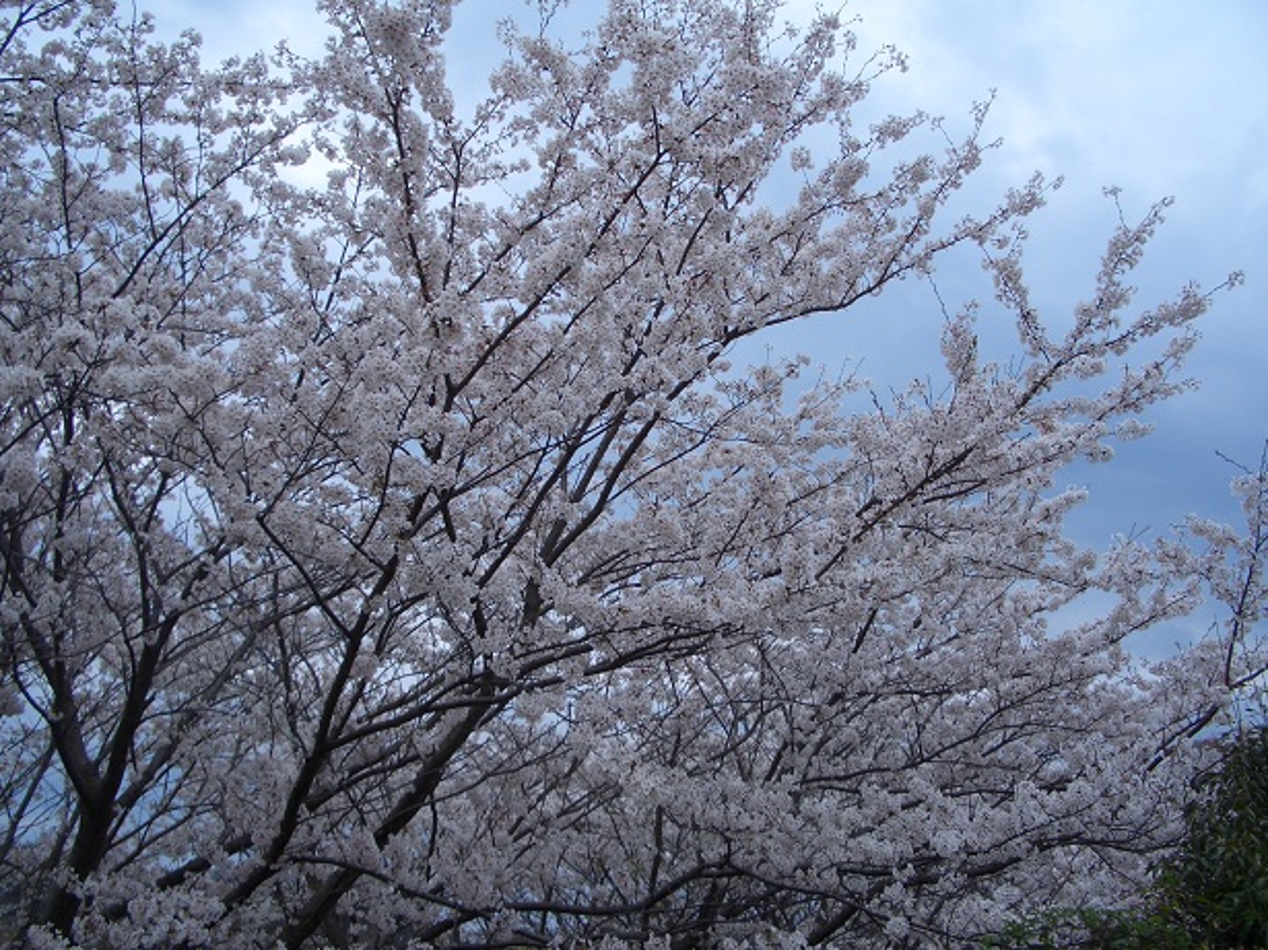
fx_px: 1282
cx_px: 634
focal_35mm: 35
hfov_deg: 52.6
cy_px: 475
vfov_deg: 40.7
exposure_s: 1/320
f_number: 4.3
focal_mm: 5.8
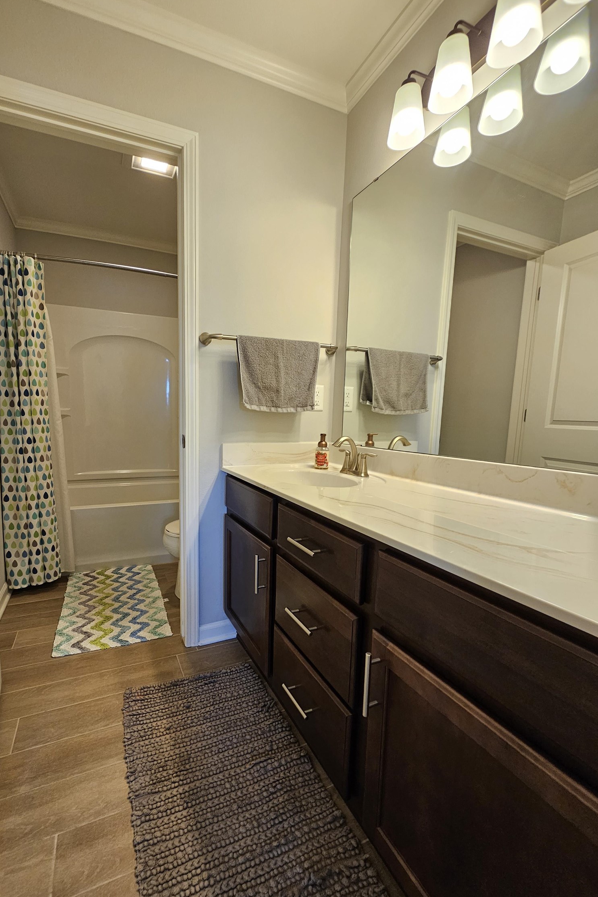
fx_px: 349
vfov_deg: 104.2
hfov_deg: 80.6
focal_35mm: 14
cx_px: 251
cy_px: 460
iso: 80
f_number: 2.2
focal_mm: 2.2
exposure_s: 1/60
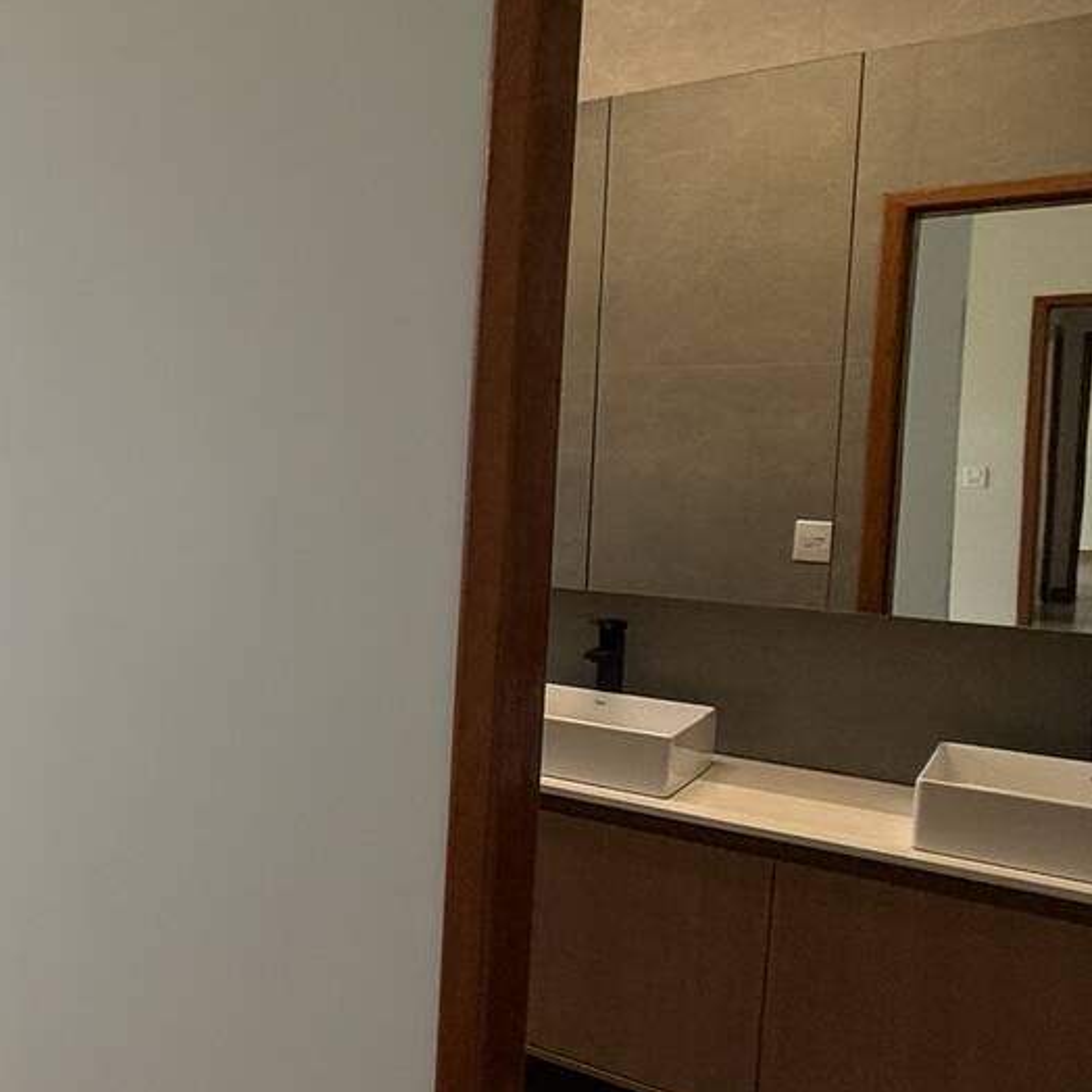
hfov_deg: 33.3
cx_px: -373
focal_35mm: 34
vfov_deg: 48.4
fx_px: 1213
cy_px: 504
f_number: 2.2
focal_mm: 2.22
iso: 64
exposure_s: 1/122
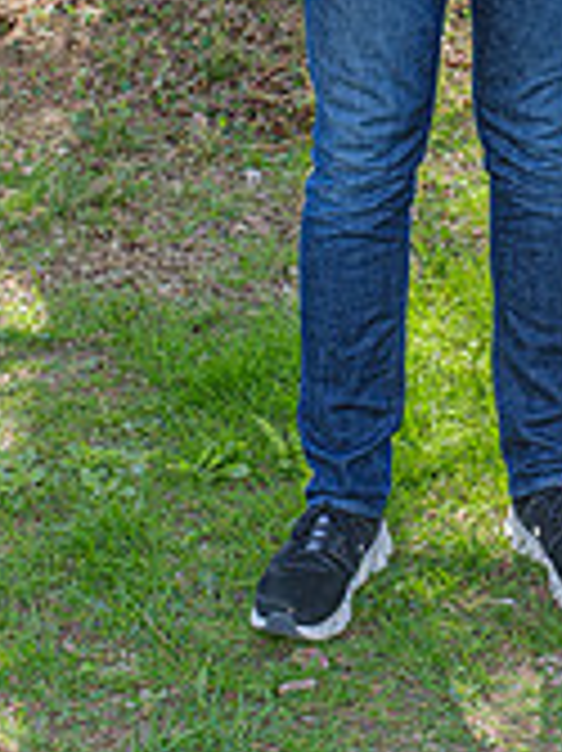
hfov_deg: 12.0
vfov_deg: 15.5
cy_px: -180
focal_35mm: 122
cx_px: 580
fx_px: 2644
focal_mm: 31.1
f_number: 5.6
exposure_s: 1/110
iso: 200
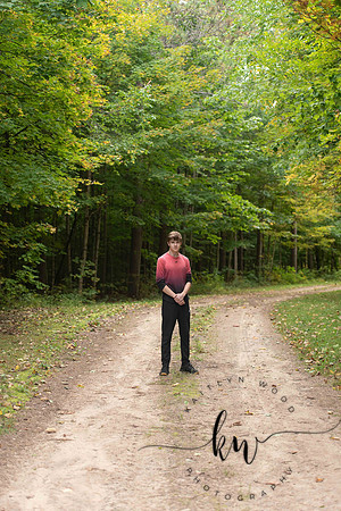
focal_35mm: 70
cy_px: 256
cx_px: 170
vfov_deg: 28.8
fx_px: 995
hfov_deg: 19.5
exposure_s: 1/320
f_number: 2.8
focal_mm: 70
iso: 500
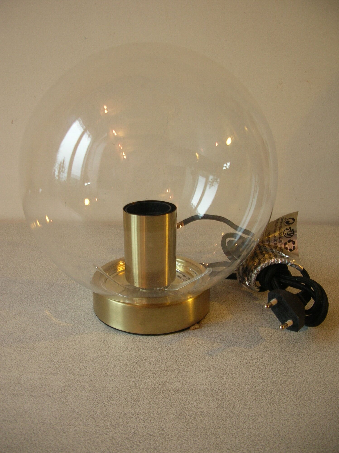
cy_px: 226
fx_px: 458
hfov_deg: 40.7
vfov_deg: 52.7
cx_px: 170
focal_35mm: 35
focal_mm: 5.8
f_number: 2.8
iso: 57
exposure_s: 1/5.7
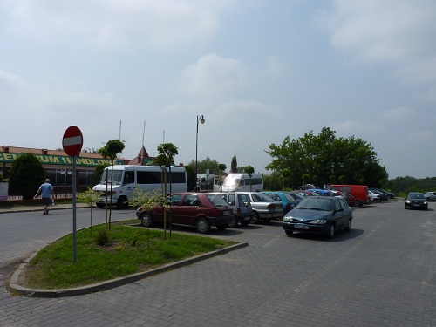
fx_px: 340
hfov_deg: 65.3
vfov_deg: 51.4
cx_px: 218
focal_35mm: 27
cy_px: 164
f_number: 8
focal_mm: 4.8
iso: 100
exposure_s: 1/400
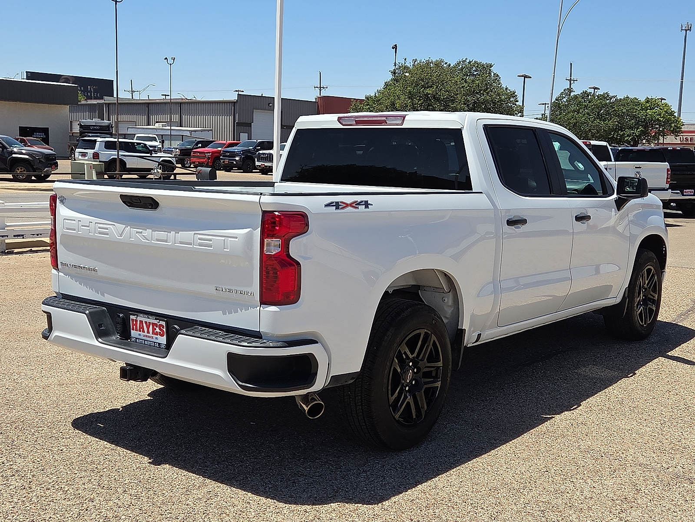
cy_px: 261
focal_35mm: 42
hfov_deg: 44.8
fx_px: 843
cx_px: 348
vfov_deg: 34.3
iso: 76
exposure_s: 1/10000
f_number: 1.8
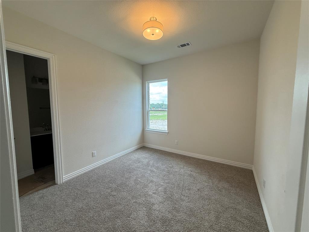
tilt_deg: -2.1
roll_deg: +0.4
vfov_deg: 85.7
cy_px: 116
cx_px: 154
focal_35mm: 14
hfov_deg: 102.1
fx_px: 125
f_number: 2.2
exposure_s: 1/120
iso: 64
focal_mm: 2.22
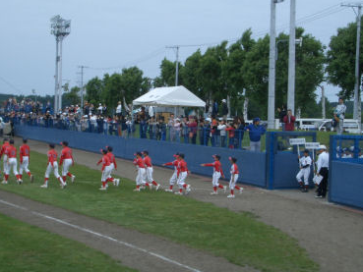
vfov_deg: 20.7
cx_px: 159
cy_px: 129
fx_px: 745
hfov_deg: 27.4
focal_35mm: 71
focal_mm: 10.2
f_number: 5.6
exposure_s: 1/500
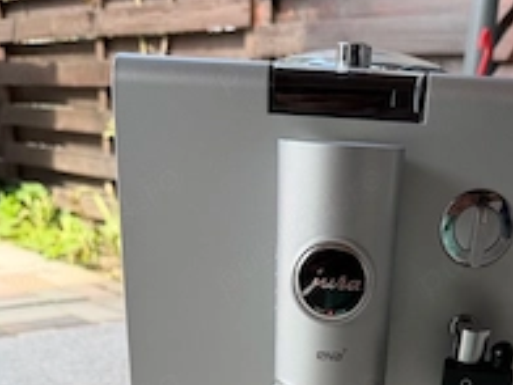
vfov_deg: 26.3
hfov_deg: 38.4
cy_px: 466
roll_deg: -4.1
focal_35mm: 49
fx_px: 726
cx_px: 351
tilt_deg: -24.0
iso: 80
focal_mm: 6.76
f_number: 1.78
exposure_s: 1/501
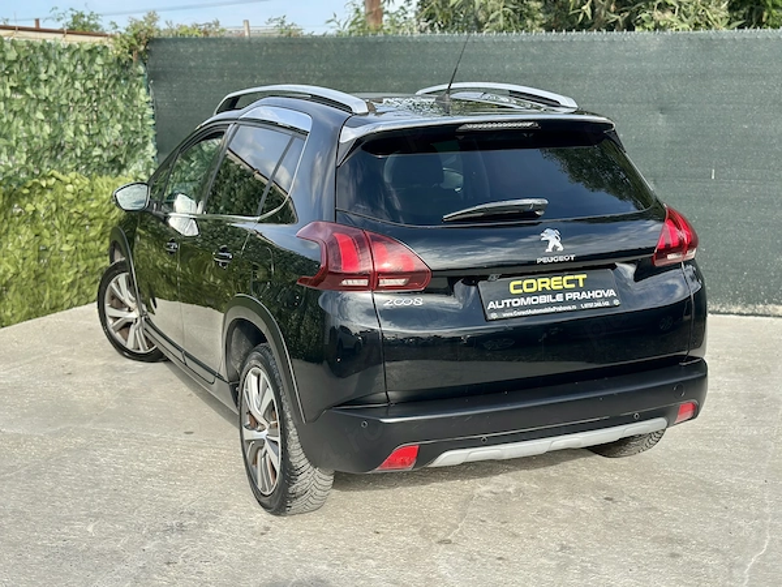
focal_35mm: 48
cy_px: 294
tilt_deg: -10.6
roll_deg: +0.3
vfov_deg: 30.3
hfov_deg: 39.7
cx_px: 391
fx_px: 1084
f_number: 1.78
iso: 80
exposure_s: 1/1848
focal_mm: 6.86
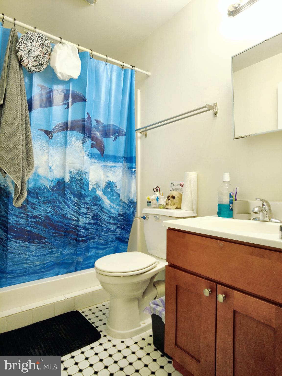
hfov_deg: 66.0
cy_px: 188
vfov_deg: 81.7
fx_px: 217
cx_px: 141
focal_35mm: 20
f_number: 1.8
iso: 100
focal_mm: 4.4
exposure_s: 1/20
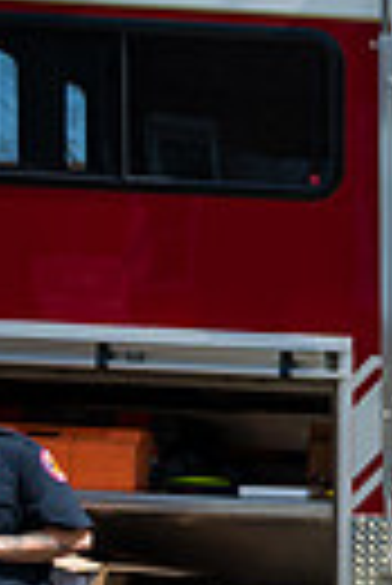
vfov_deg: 16.2
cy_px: 756
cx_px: 1104
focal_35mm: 120
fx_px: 1955
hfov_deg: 9.4
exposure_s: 1/3200
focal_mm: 27
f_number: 4
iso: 200
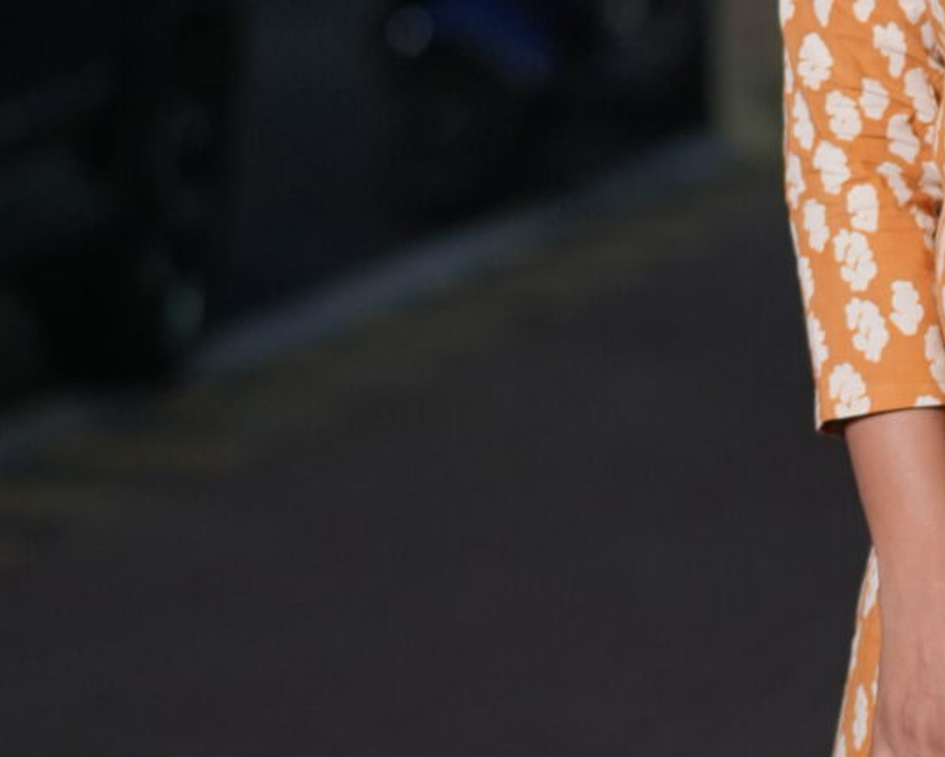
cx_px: 1229
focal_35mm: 246
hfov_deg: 7.8
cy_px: 155
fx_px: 6883
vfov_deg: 6.3
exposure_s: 1/160
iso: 640
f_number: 1.8
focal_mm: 55
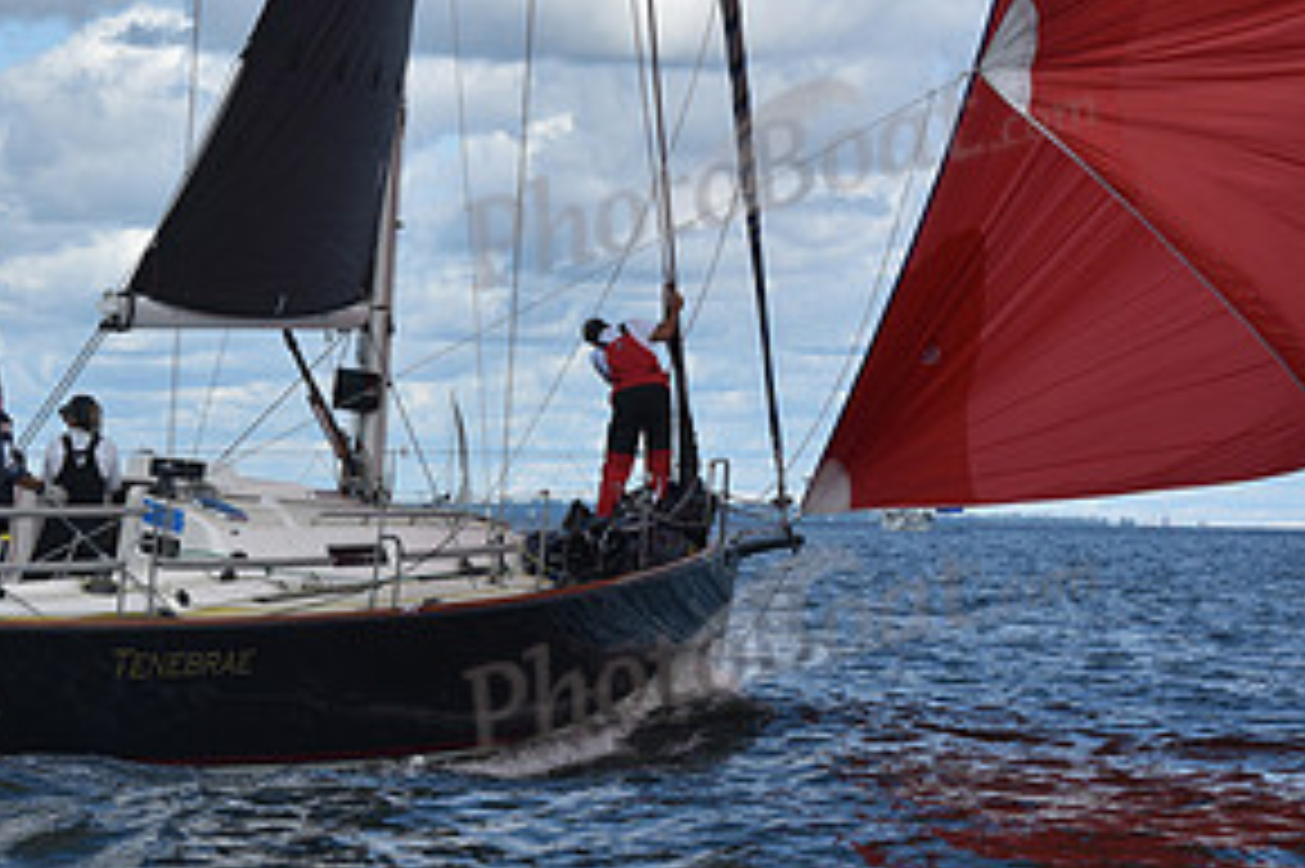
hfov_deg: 14.6
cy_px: 470
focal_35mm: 140
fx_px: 5072
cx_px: 234
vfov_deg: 9.8
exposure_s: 1/800
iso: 250
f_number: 10
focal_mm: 70
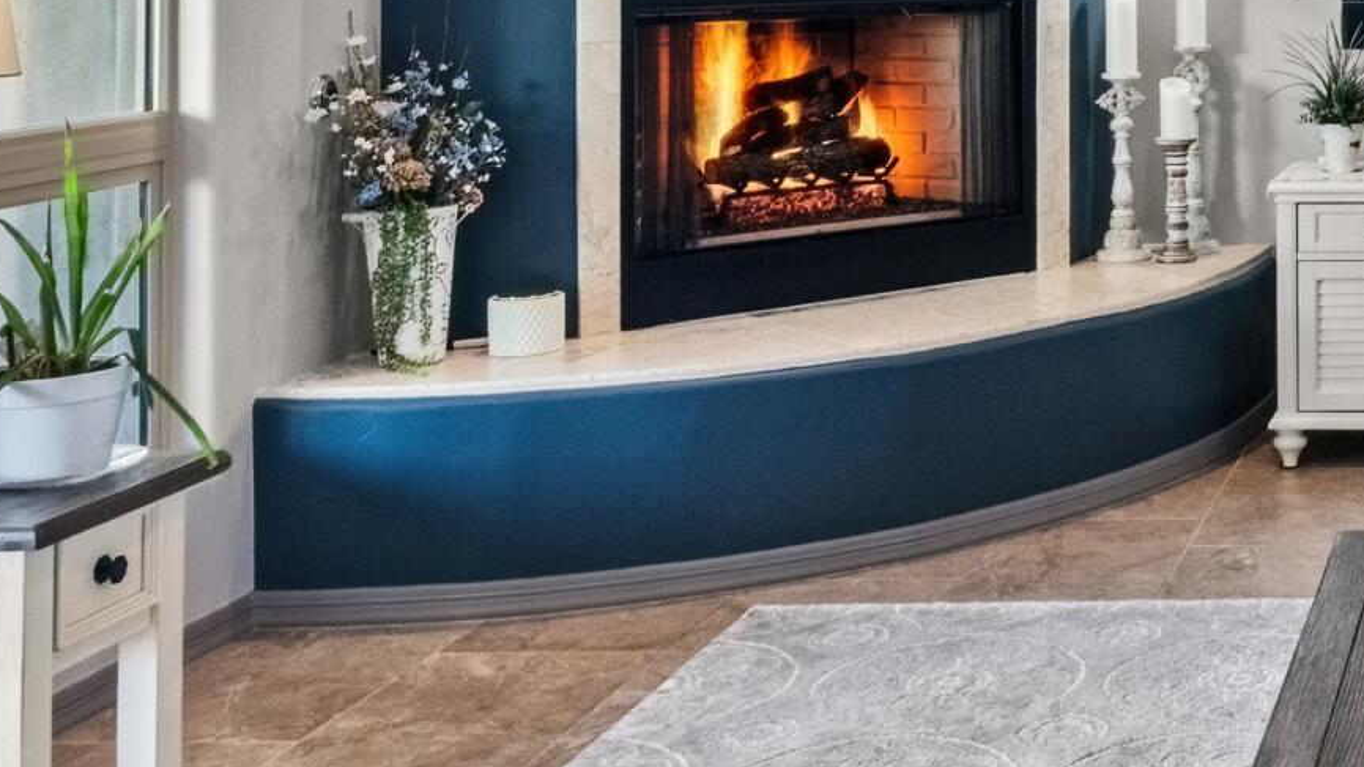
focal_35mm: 58
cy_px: -126
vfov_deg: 19.6
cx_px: 1558
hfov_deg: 31.3
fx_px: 2098
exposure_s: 1/1.25
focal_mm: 16
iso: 800
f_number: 22
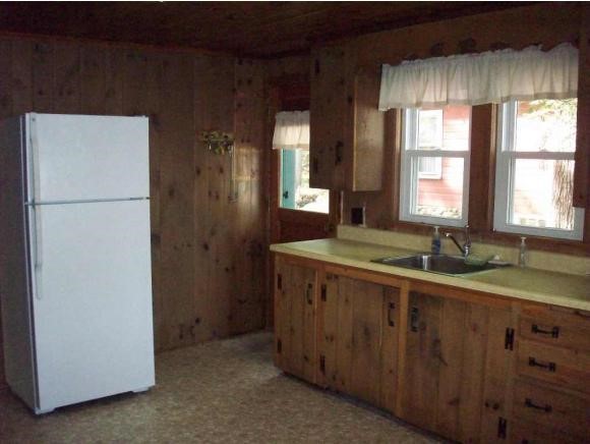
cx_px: 295
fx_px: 631
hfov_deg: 50.1
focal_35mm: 37
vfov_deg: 38.7
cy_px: 222
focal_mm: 6.2
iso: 800
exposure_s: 1/128
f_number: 2.8
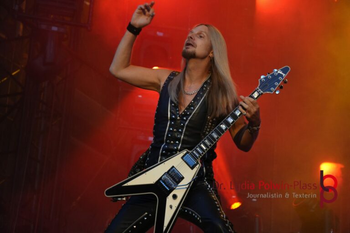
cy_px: 116
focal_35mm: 135
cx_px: 175
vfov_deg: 10.2
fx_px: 1312
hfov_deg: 15.2
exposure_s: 1/160
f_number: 5.6
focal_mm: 90
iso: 2500
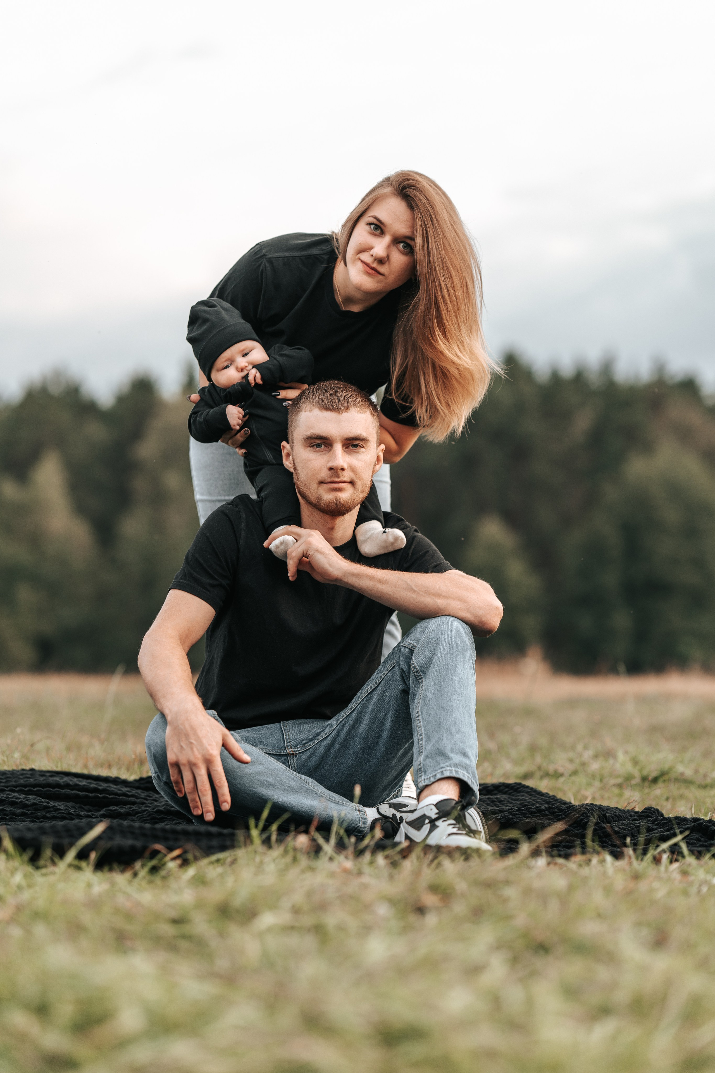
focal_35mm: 85
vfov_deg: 23.9
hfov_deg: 16.1
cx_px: 358
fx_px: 2532
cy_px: 536
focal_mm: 85
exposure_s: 1/250
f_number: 2.2
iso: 200
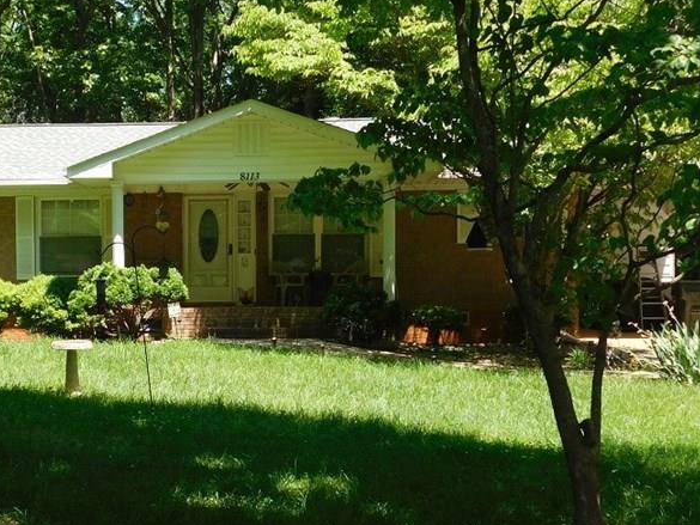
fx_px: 1274
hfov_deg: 30.0
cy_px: 338
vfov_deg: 23.2
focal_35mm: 63
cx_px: 146
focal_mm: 6.3
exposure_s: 1/400
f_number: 3.5
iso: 125
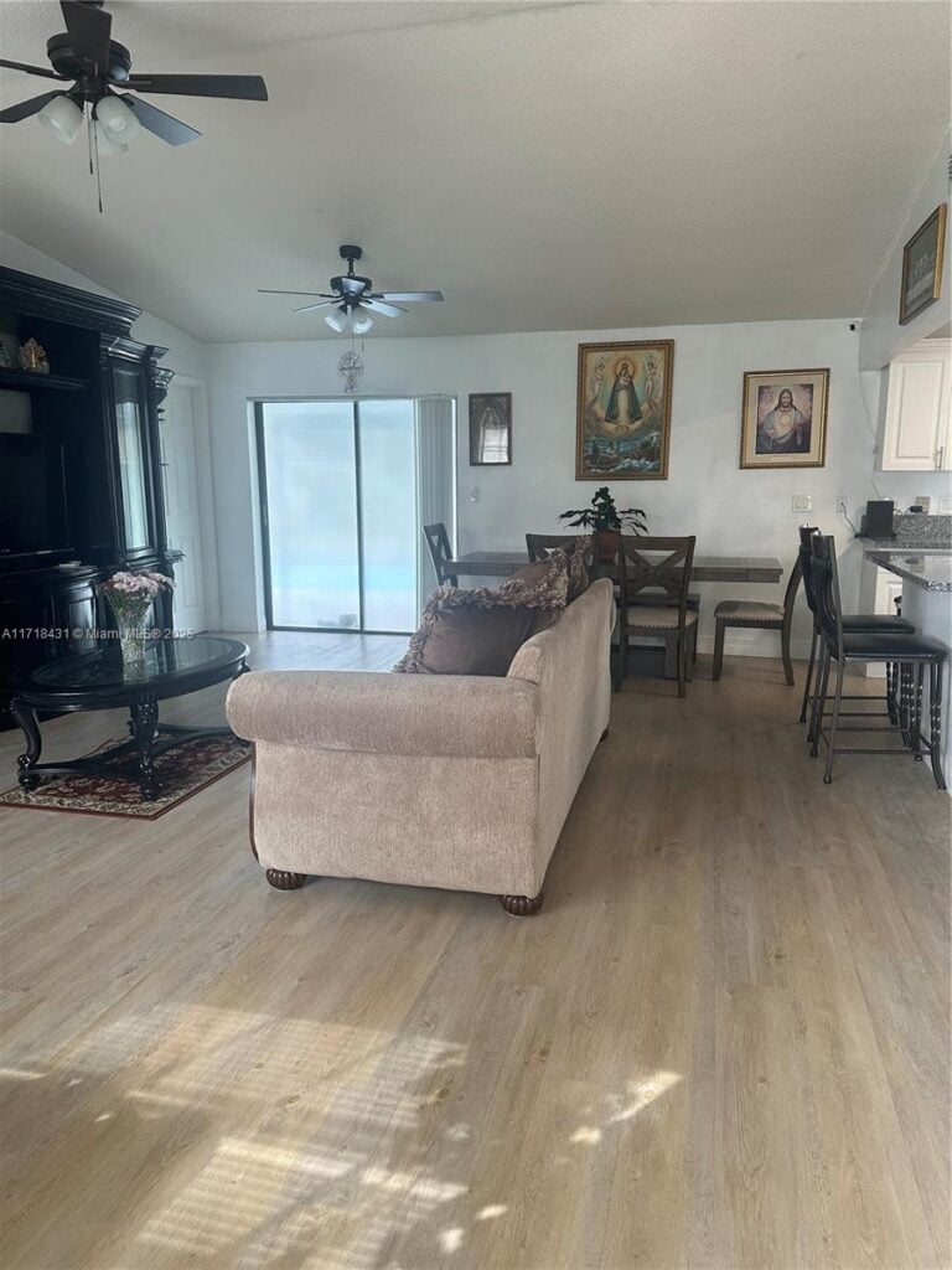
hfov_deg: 56.8
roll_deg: -0.2
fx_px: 880
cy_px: 635
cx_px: 476
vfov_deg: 71.6
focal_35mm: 24
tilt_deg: -8.3
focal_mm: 6.86
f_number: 1.78
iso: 200
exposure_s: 1/120
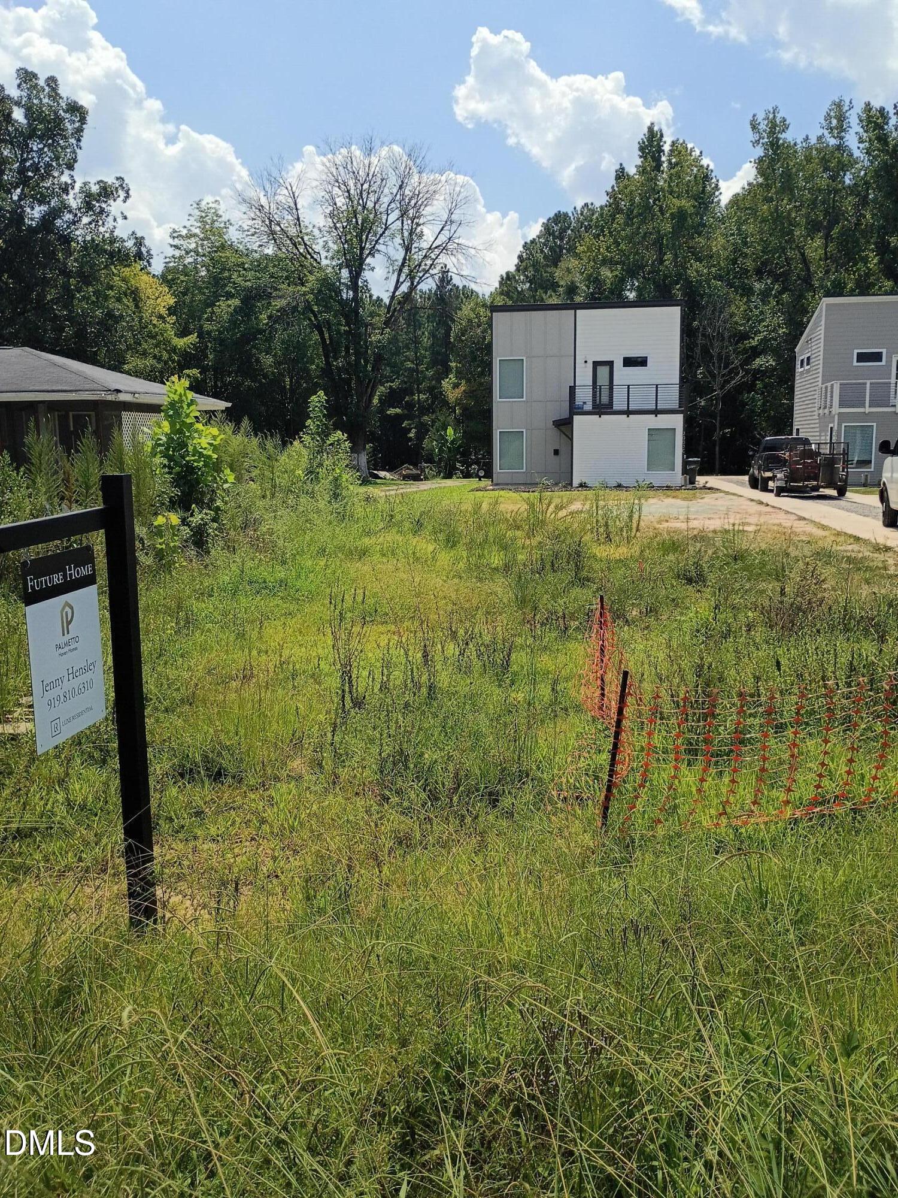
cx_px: 449
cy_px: 599
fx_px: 1003
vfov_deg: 61.7
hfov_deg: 48.2
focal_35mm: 29
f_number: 1.8
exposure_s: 1/1730
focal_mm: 4.27
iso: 103
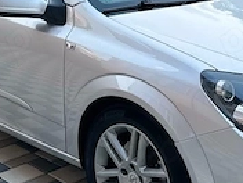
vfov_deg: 17.5
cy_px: -6
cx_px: 148
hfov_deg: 23.8
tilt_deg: -8.8
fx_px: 576
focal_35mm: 82
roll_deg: +0.3
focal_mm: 6.86
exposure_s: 1/121
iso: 64
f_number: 1.78
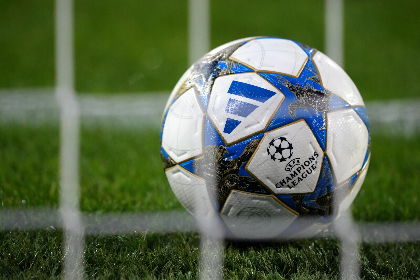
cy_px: 140
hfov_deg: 5.2
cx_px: 210
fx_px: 4667
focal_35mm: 400
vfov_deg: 3.4
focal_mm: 400
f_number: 2.8
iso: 3200
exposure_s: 1/2000
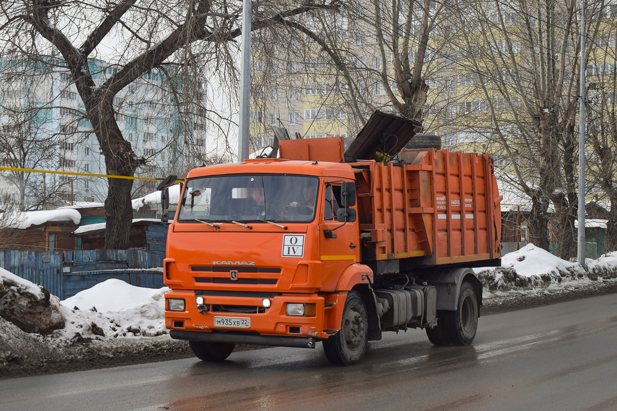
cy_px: 206
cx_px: 308
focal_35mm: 54
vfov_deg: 25.1
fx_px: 925
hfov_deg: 36.9
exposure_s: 1/640
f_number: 6.3
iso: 100
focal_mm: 36
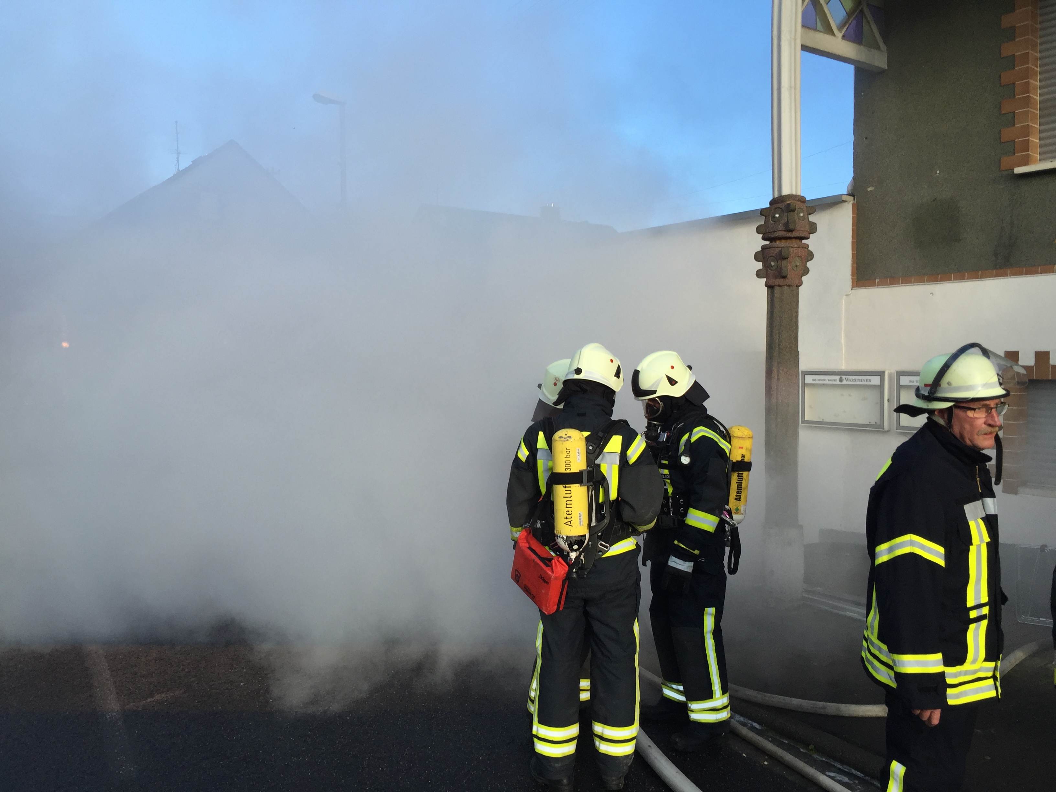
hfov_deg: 61.7
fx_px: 885
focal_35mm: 29
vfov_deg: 48.2
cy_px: 396
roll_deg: -0.8
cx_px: 528
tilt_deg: -1.1
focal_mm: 4.15
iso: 32
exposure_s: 1/395
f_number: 2.2
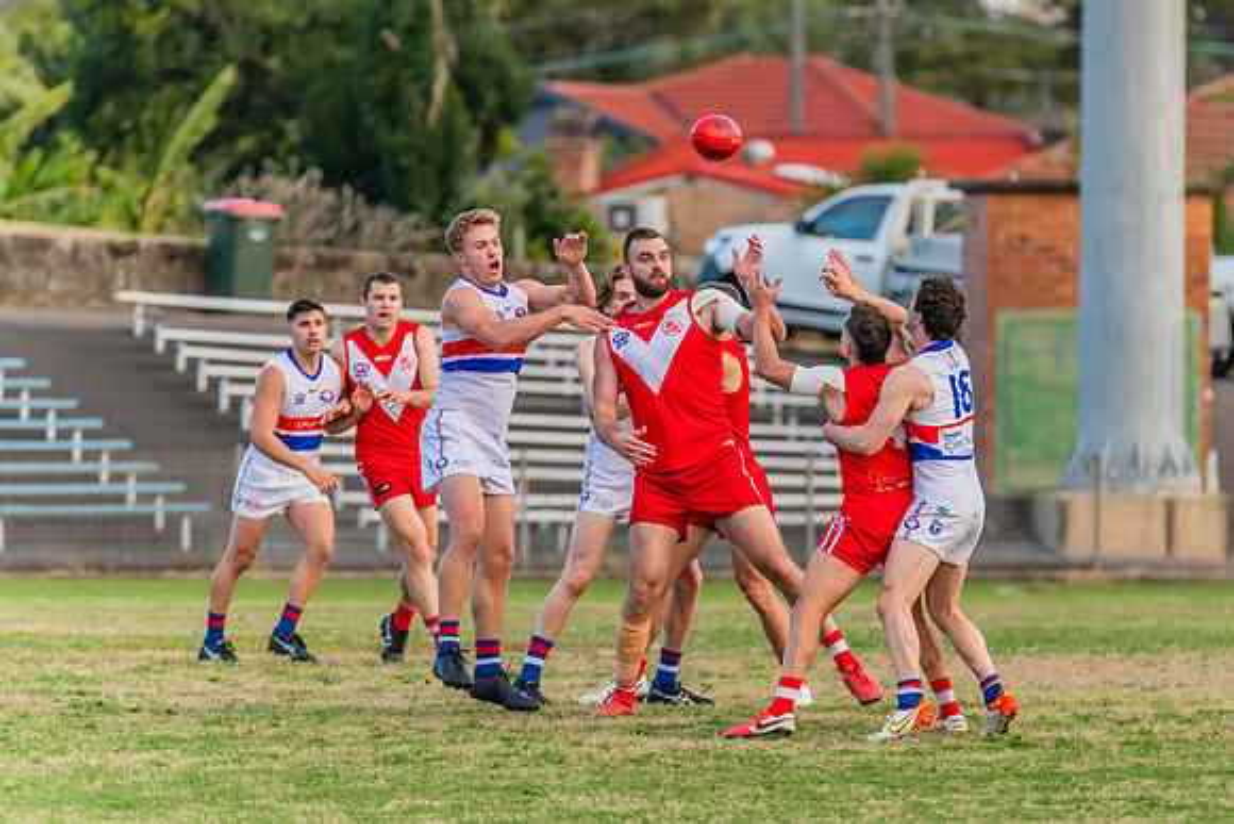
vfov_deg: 2.4
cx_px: 788
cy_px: 301
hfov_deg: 3.7
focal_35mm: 563
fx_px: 19293
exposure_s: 1/1600
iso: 1600
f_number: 6
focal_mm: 420
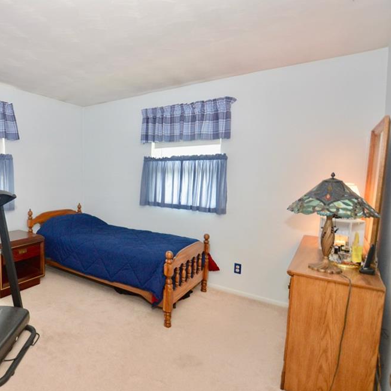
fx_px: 256
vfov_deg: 74.8
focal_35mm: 20
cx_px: 104
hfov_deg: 70.5
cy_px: 194
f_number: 3.5
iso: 1250
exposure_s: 1/60
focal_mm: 10
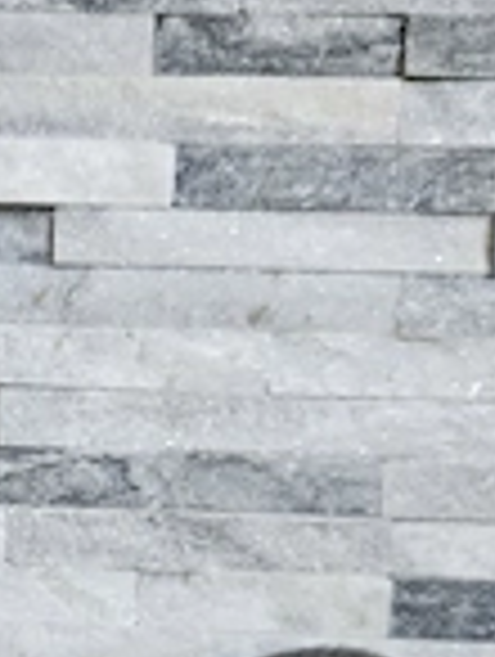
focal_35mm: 63
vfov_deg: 30.2
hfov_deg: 22.2
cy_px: 482
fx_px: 1198
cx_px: -36
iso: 800
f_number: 1.8
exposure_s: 1/100
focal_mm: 5.4
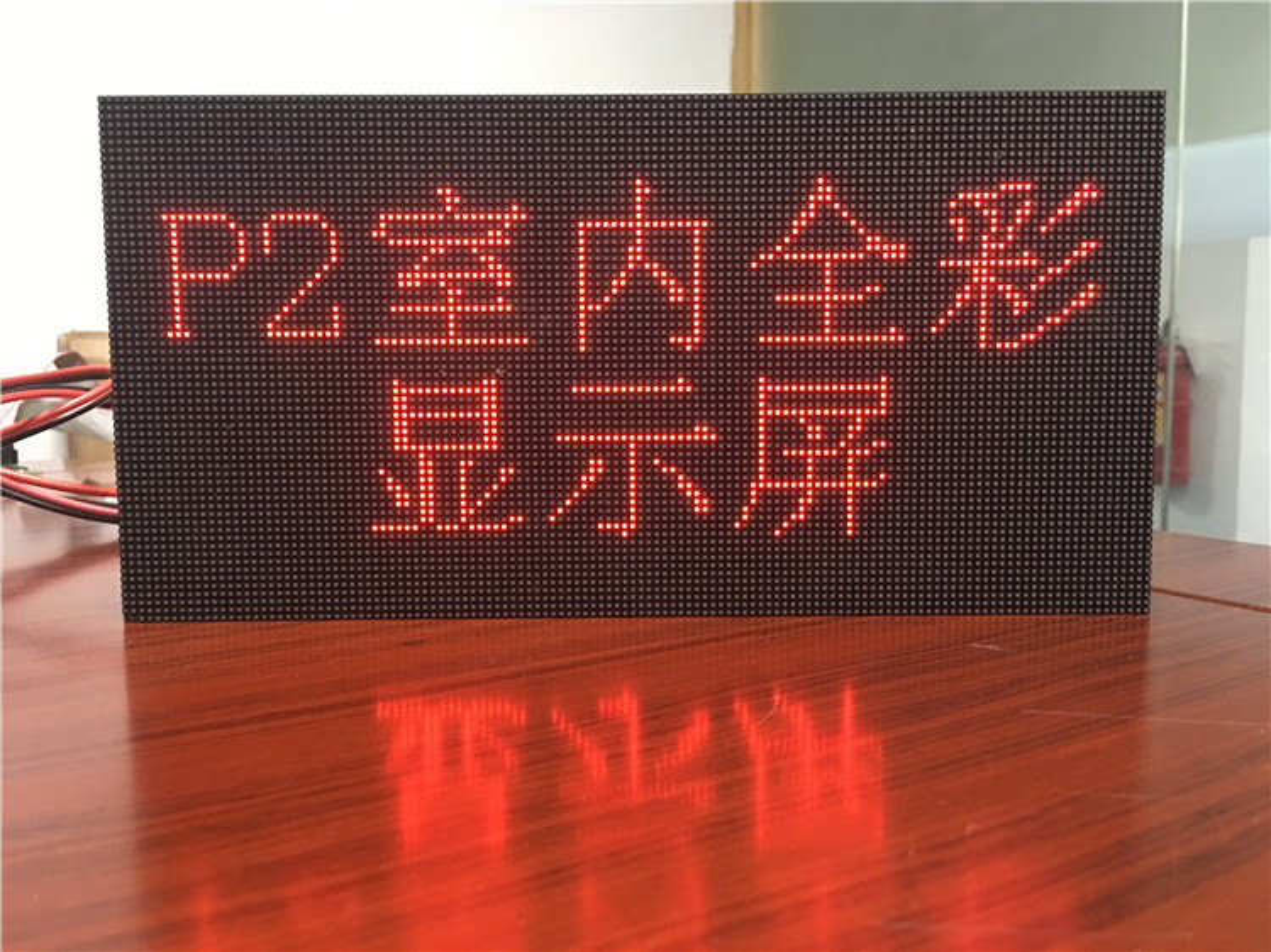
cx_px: 636
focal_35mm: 29
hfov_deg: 61.7
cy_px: 476
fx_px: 1064
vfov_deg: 48.2
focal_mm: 4.15
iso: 160
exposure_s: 1/8
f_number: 2.2
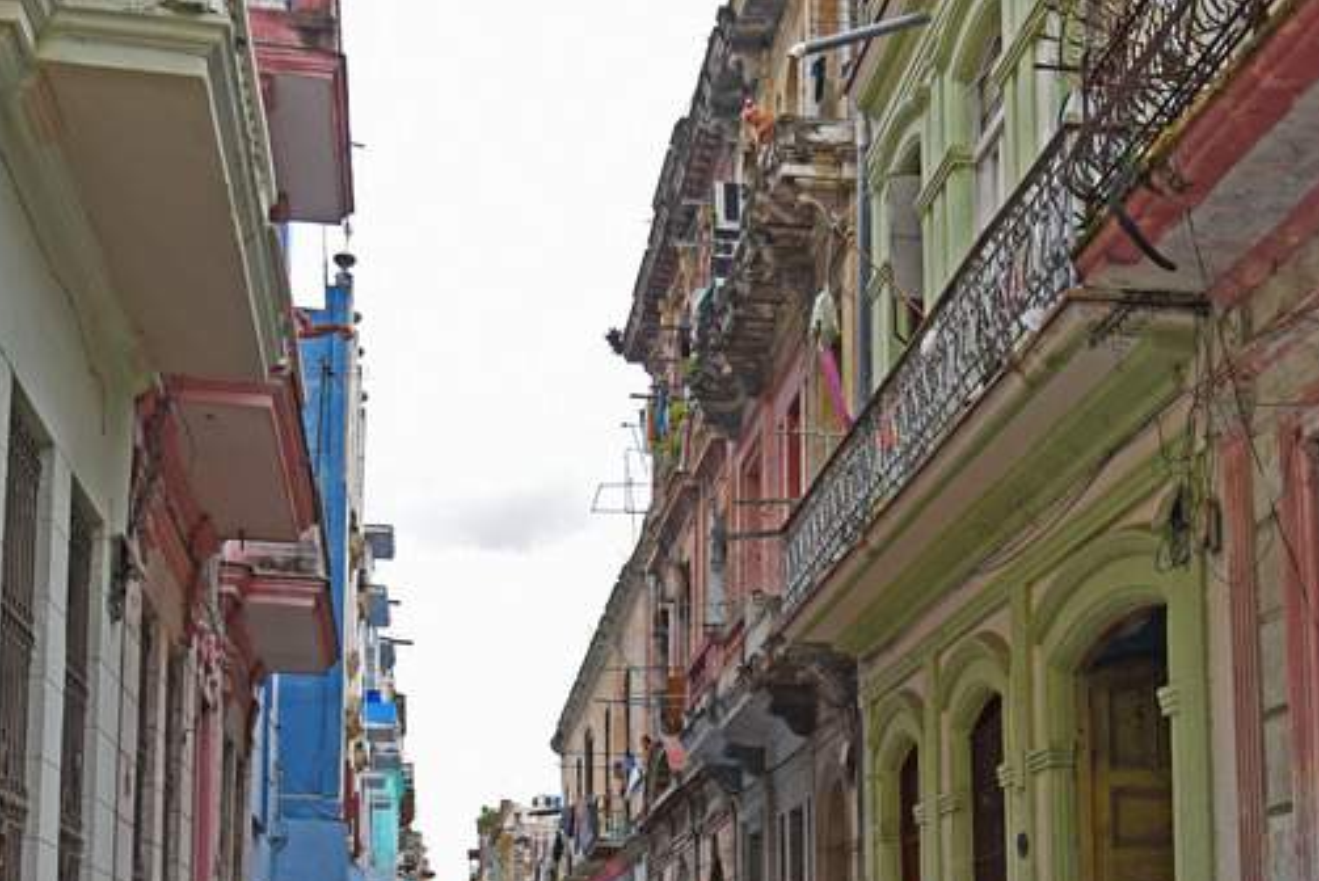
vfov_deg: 23.9
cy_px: 808
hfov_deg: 35.8
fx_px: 2016
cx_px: 899
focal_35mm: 55
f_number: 5
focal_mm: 27
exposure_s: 1/125
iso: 100
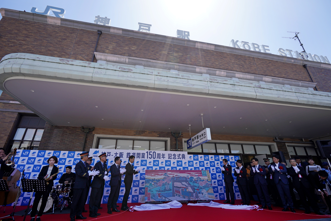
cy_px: 110
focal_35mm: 16
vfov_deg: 73.7
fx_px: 147
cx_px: 166
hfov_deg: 96.7
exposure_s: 1/320
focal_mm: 16
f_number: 8
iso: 200
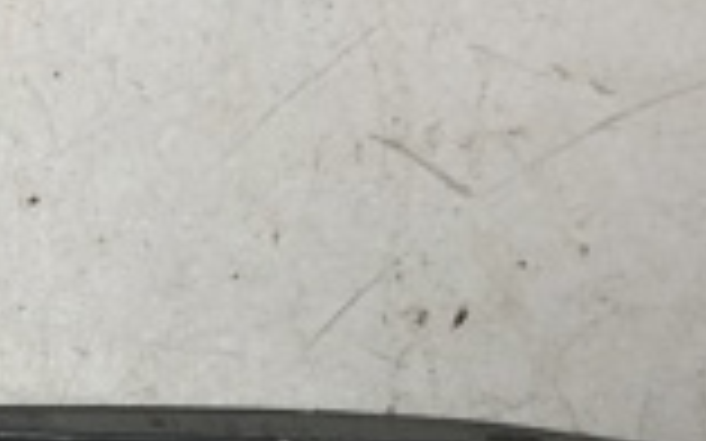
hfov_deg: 16.7
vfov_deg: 10.6
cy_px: 567
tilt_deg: -74.6
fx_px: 2327
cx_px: -58
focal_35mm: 121
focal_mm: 4
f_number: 1.8
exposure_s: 1/33
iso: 40
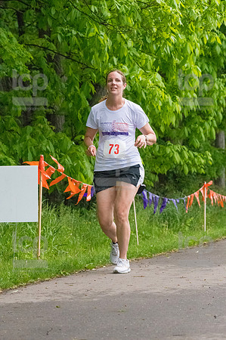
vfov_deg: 13.1
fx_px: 1482
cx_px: 113
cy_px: 170
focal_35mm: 157
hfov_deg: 8.7
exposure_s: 1/1250
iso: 6400
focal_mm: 105
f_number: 5.6
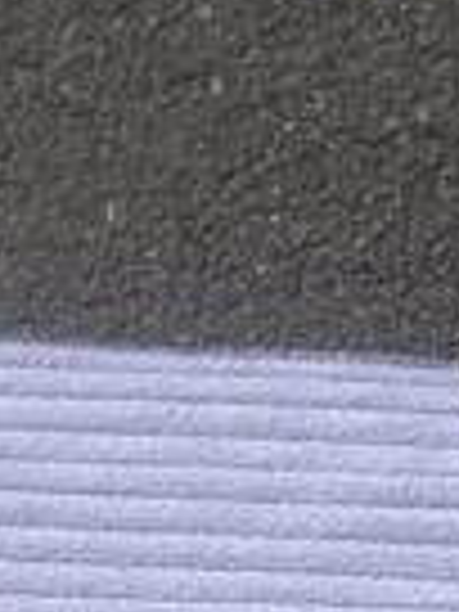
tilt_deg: -65.8
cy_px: 940
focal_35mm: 122
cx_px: -486
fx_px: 2157
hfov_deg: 11.0
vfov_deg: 14.9
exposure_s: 1/16393
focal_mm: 5.7
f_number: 1.5
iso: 40
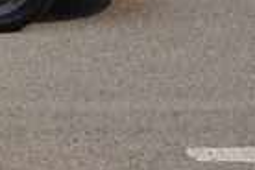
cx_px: -222
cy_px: -157
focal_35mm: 186
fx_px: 1317
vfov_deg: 7.1
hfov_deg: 10.3
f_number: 8
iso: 100
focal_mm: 26
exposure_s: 1/250
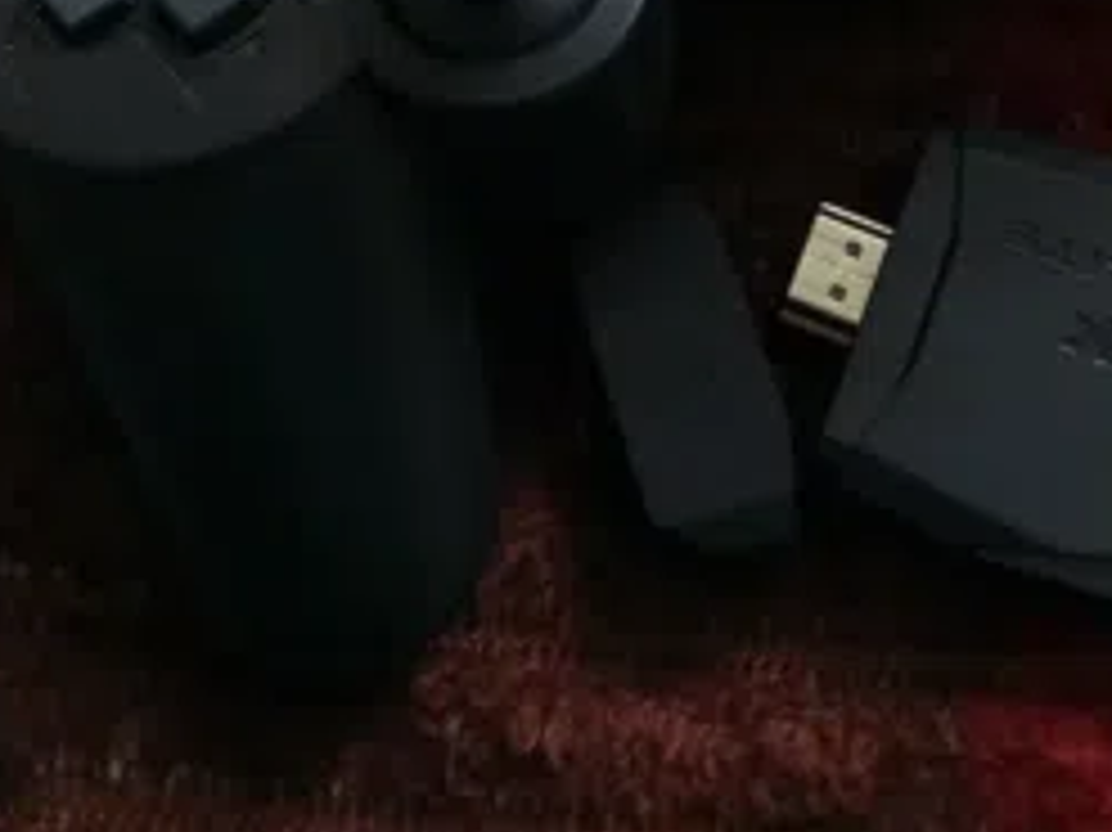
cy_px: -103
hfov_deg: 27.8
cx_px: 626
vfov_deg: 20.0
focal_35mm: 70
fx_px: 2248
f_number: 1.6
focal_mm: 4.19
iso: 1317
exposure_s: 1/30
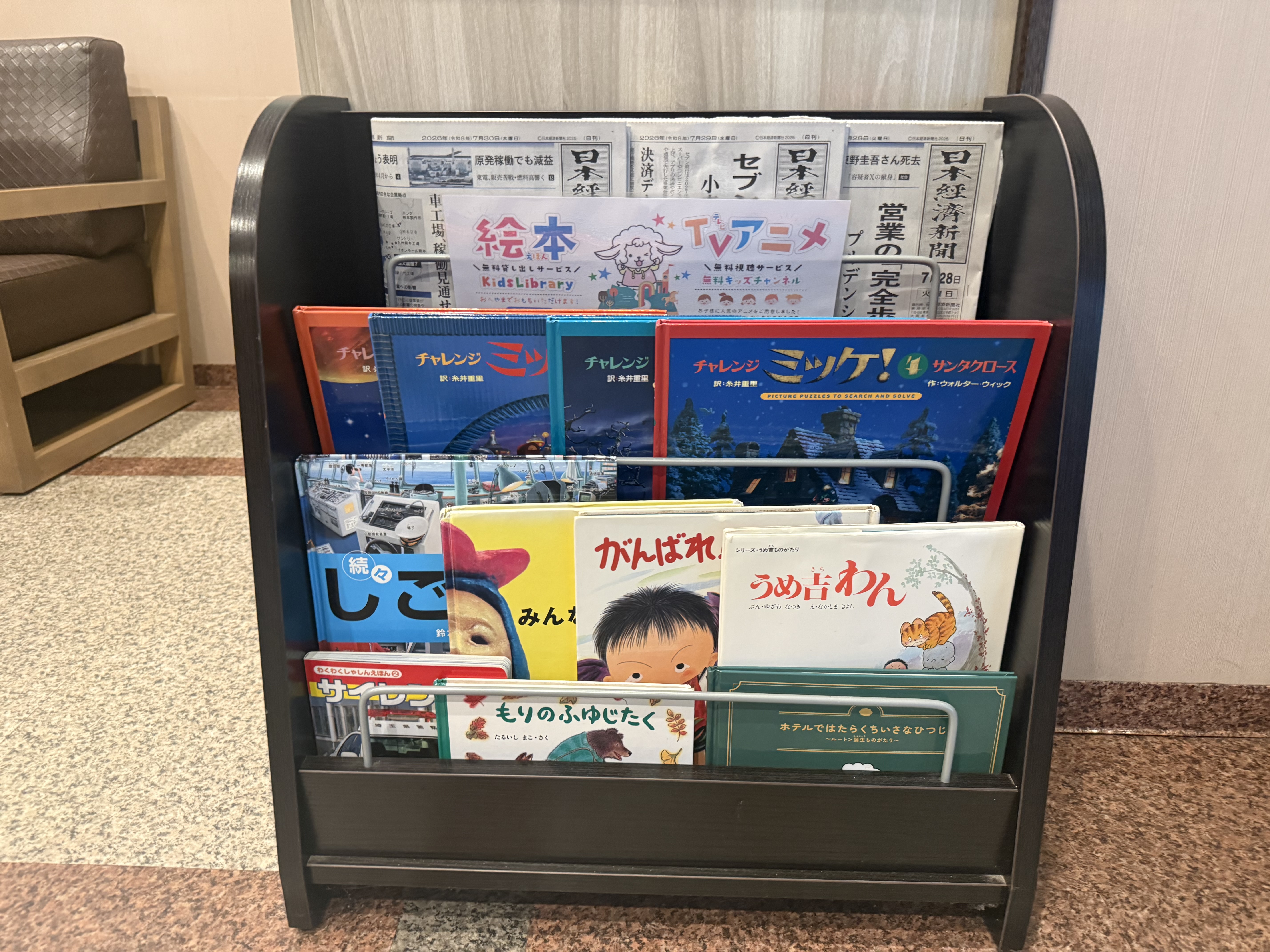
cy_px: 476
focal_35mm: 24
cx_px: 635
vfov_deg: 56.8
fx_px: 881
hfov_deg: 71.6
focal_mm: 6.76
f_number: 1.78
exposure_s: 1/50
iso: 500
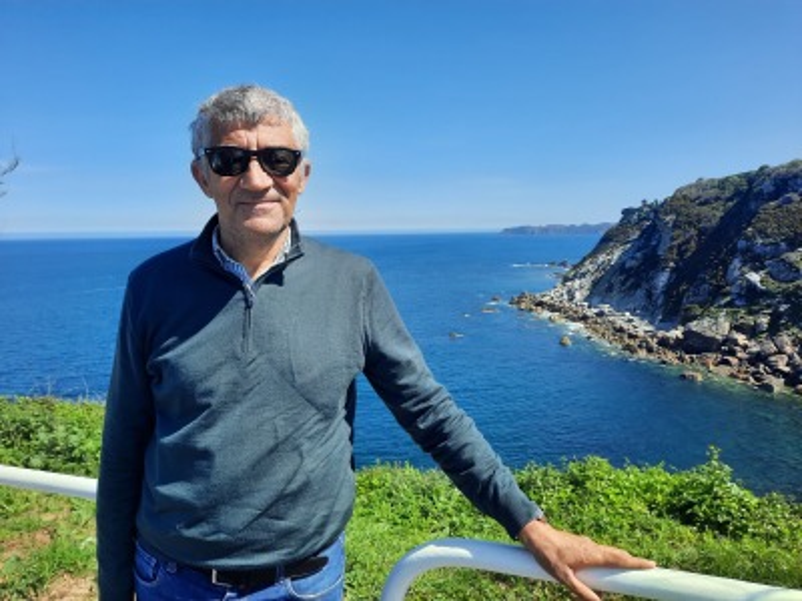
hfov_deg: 69.4
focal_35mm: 25
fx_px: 579
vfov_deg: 54.9
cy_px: 300
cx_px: 401
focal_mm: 4.6
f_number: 2
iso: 32
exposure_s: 1/1309
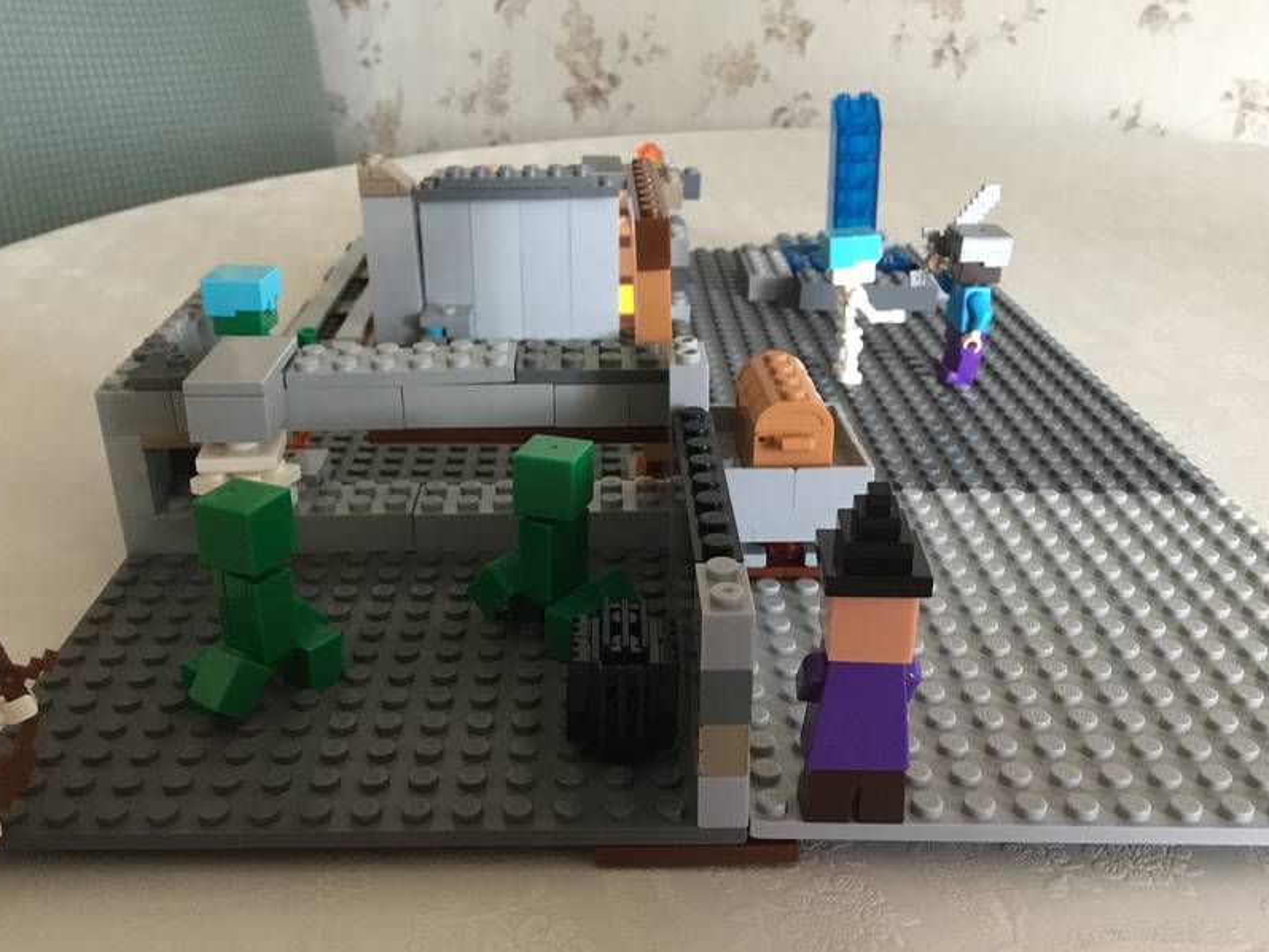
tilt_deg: -25.4
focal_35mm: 35
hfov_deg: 52.5
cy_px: 510
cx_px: 573
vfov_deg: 40.7
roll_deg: +0.2
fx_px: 1283
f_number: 2.4
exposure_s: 1/20
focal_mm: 3.3
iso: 200
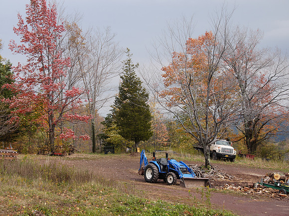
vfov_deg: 29.1
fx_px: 417
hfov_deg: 38.2
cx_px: 144
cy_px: 108
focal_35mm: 50
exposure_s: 1/250
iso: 100
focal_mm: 25
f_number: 5.6
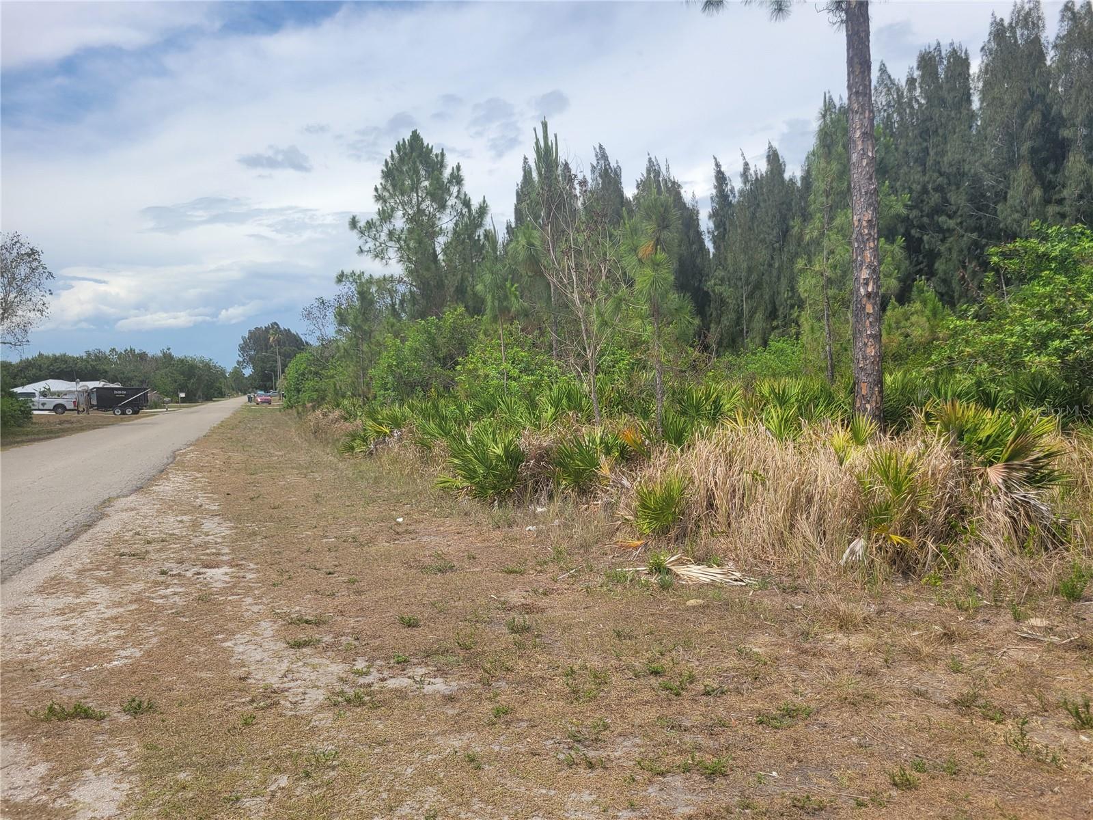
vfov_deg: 53.1
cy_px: 410
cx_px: 546
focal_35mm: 26
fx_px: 821
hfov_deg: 67.3
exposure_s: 1/2671
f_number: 1.8
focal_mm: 5.4
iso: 40
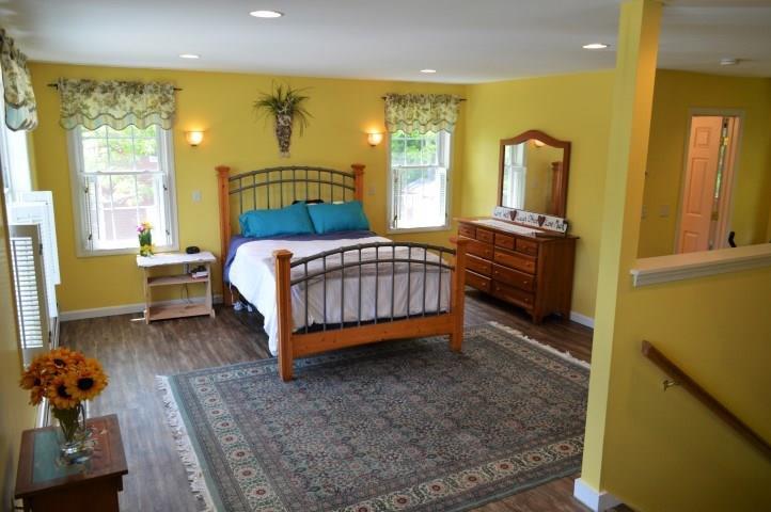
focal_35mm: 27
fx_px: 578
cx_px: 386
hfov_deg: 67.4
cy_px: 256
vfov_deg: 47.8
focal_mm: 18
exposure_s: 1/60
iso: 400
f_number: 4.5
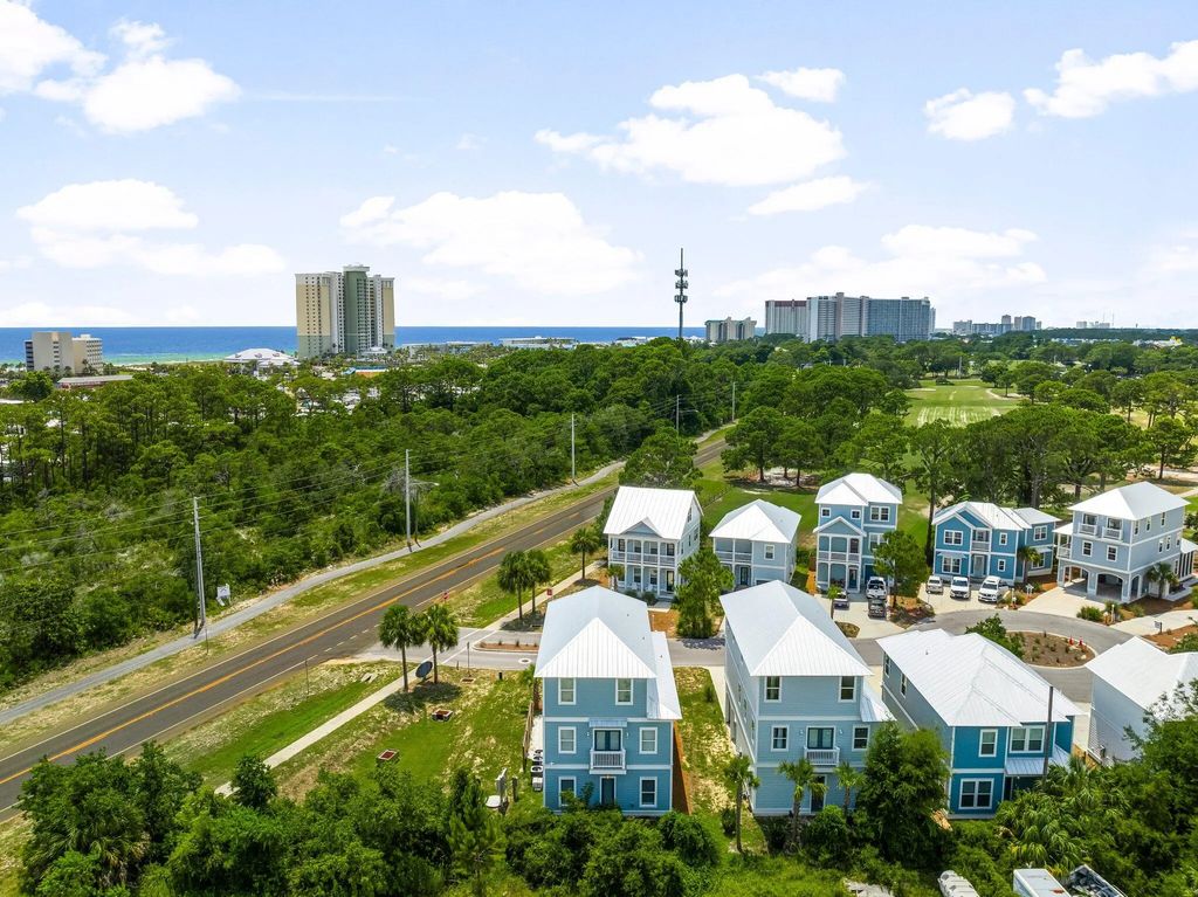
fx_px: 830
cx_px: 599
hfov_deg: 71.6
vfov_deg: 56.8
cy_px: 448
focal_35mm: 24
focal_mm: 12.29
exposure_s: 1/1000
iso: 200
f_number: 3.5
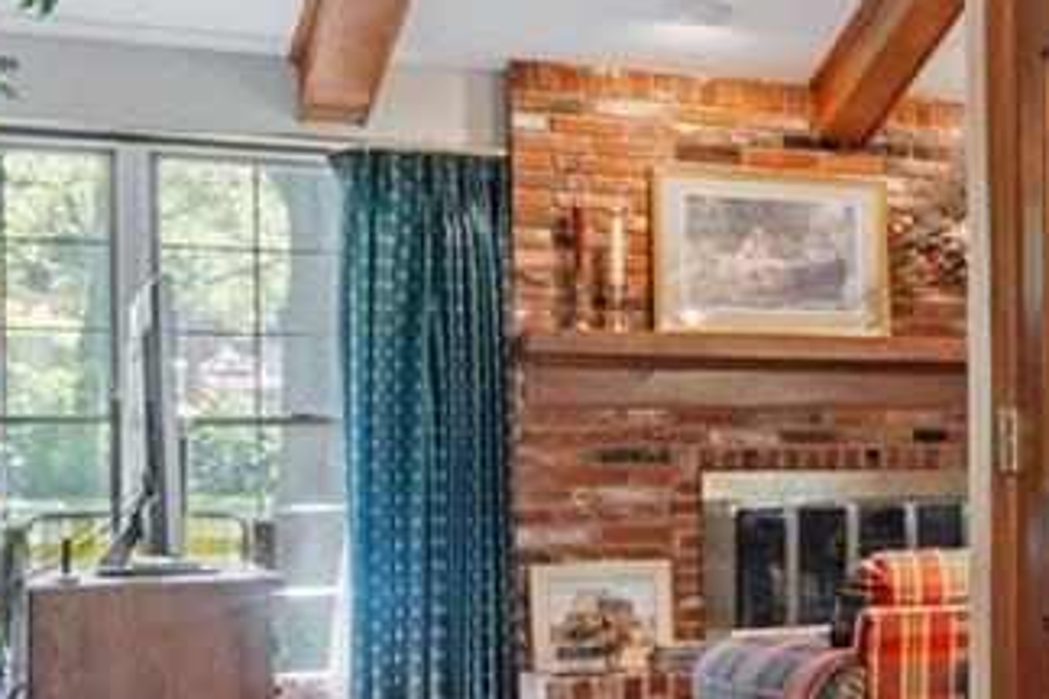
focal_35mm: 79
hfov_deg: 15.9
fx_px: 2302
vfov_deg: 17.2
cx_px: 2389
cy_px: 456
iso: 400
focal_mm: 16
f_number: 7.1
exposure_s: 1/10
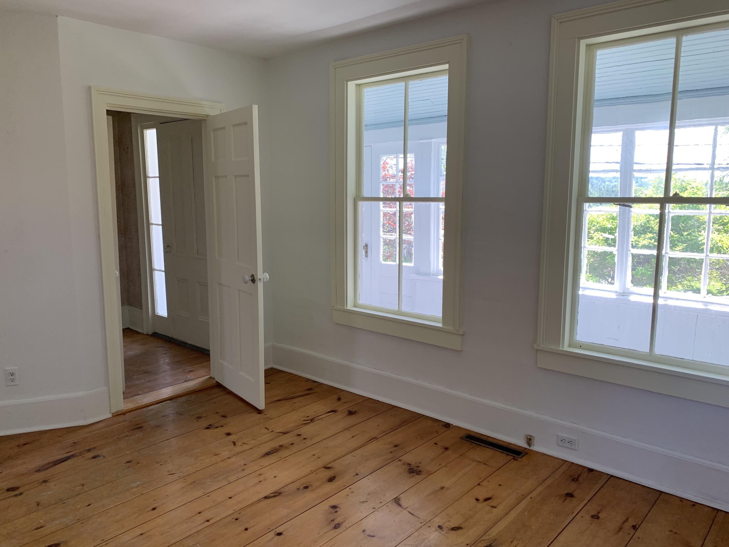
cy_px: 274
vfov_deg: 53.1
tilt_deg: -6.5
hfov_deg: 67.3
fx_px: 548
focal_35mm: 26
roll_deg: -1.1
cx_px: 364
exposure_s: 1/121
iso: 50
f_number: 1.8
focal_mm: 4.25
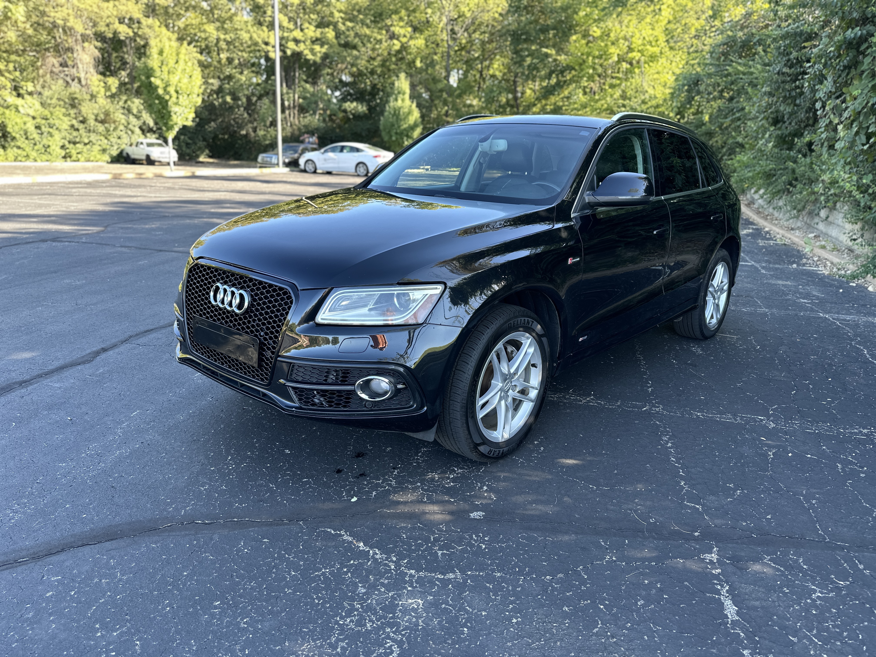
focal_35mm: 24
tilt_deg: -16.9
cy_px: 328
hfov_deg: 71.6
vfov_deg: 56.8
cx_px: 438
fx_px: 607
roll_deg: -3.5
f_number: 1.78
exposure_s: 1/128
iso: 64
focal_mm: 6.86
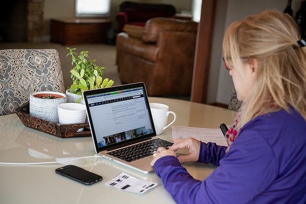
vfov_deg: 22.6
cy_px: 102
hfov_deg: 33.4
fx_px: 510
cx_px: 153
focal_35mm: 60
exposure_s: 1/125
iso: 400
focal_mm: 60
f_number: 3.5
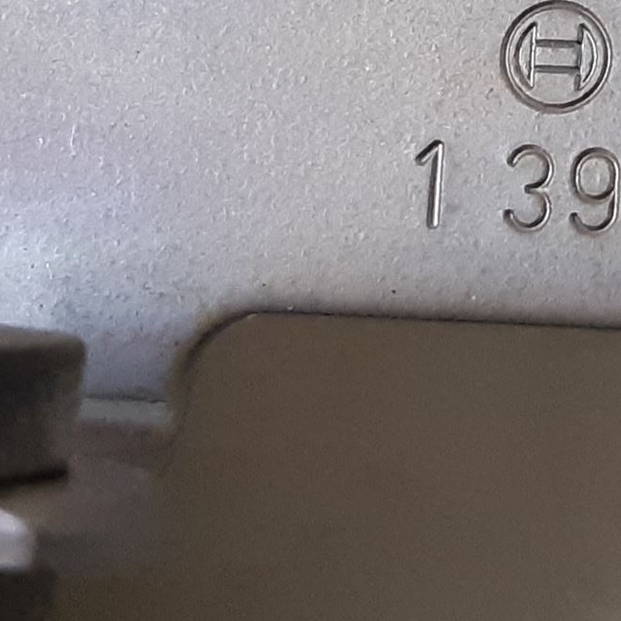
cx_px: 794
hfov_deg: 21.8
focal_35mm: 72
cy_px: -76
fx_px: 1461
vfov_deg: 22.5
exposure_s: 1/50
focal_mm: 3.93
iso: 320
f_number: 1.7
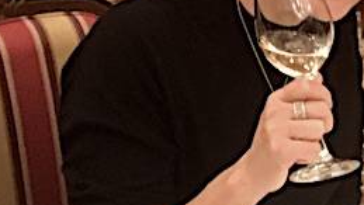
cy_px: -41
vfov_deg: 9.9
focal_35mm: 121
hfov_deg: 17.4
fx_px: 1168
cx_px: 346
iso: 200
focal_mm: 2.87
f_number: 2.2
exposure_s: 1/33
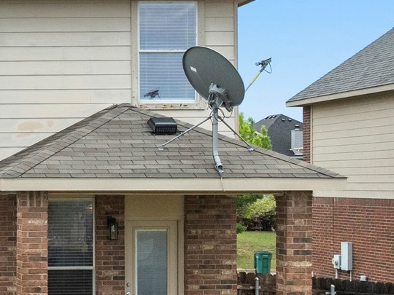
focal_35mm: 91
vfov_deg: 16.2
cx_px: -169
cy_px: 194
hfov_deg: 19.3
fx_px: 1036
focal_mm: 12.29
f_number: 2.8
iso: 220
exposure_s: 1/4000
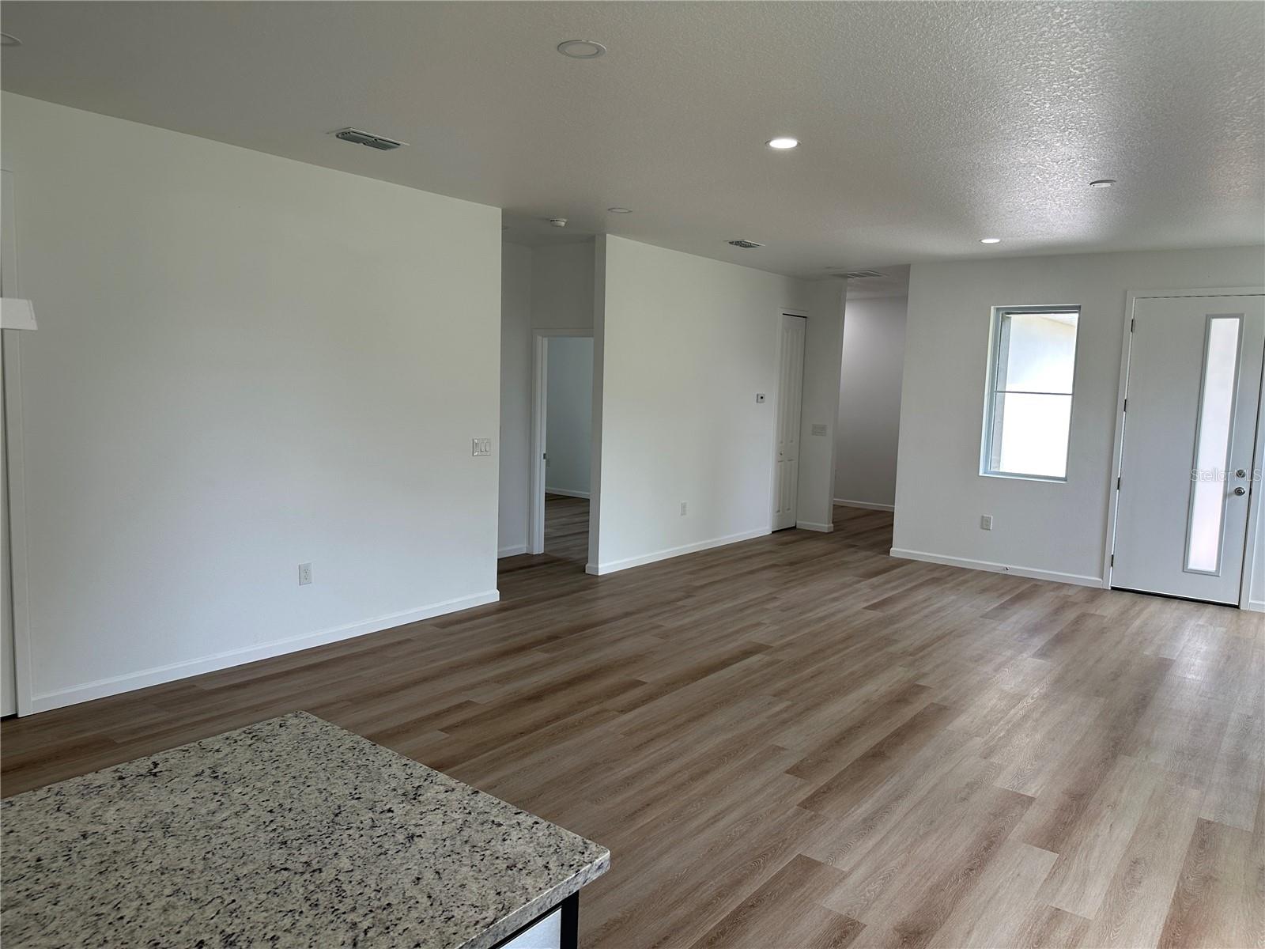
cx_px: 632
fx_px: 877
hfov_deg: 71.6
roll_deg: -2.2
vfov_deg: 56.8
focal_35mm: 24
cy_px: 474
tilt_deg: -5.8
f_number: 1.78
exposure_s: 1/162
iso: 80
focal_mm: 6.86
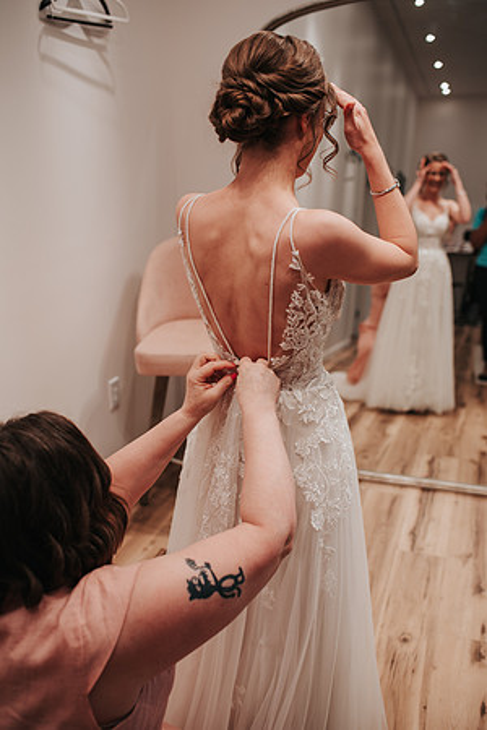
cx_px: 244
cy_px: 365
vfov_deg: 54.4
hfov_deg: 37.9
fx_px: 710
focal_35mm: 35
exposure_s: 1/125
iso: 200
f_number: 2.8
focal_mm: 35
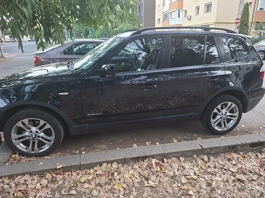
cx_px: 132
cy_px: 99
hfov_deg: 73.9
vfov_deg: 58.9
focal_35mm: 23
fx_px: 176
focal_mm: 5.54
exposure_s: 1/50
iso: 250
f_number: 1.8
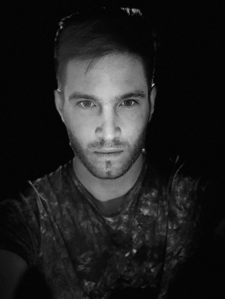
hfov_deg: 44.2
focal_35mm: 32
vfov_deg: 56.8
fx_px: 277
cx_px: 112
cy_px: 150
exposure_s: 1/17
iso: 250
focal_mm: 2.87
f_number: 2.2
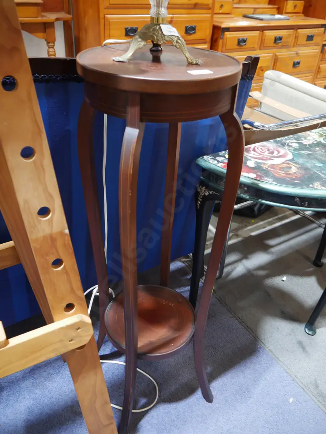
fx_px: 351
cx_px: 163
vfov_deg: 63.4
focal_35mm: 28
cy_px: 217
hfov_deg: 49.8
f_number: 3.5
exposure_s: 1/60
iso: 1000
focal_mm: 14
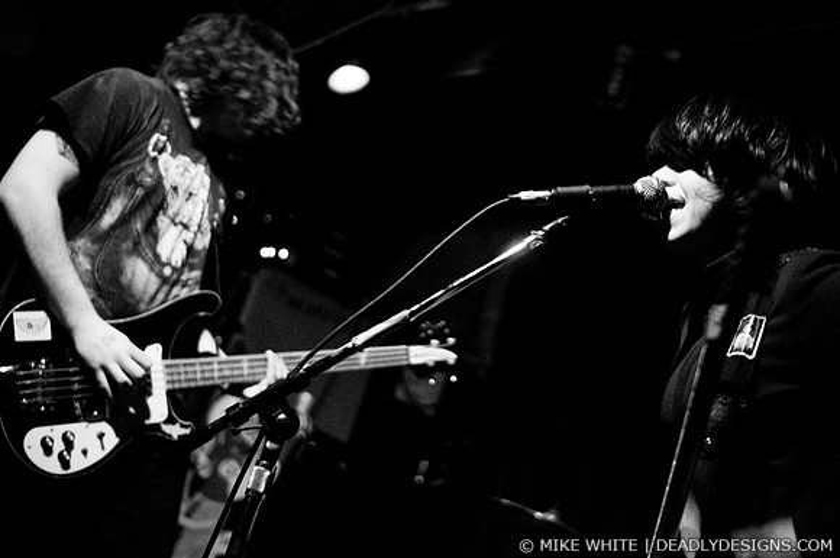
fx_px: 1049
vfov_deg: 29.8
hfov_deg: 43.7
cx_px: 420
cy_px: 279
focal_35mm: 45
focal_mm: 30
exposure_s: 1/40
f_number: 1.6
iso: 1000
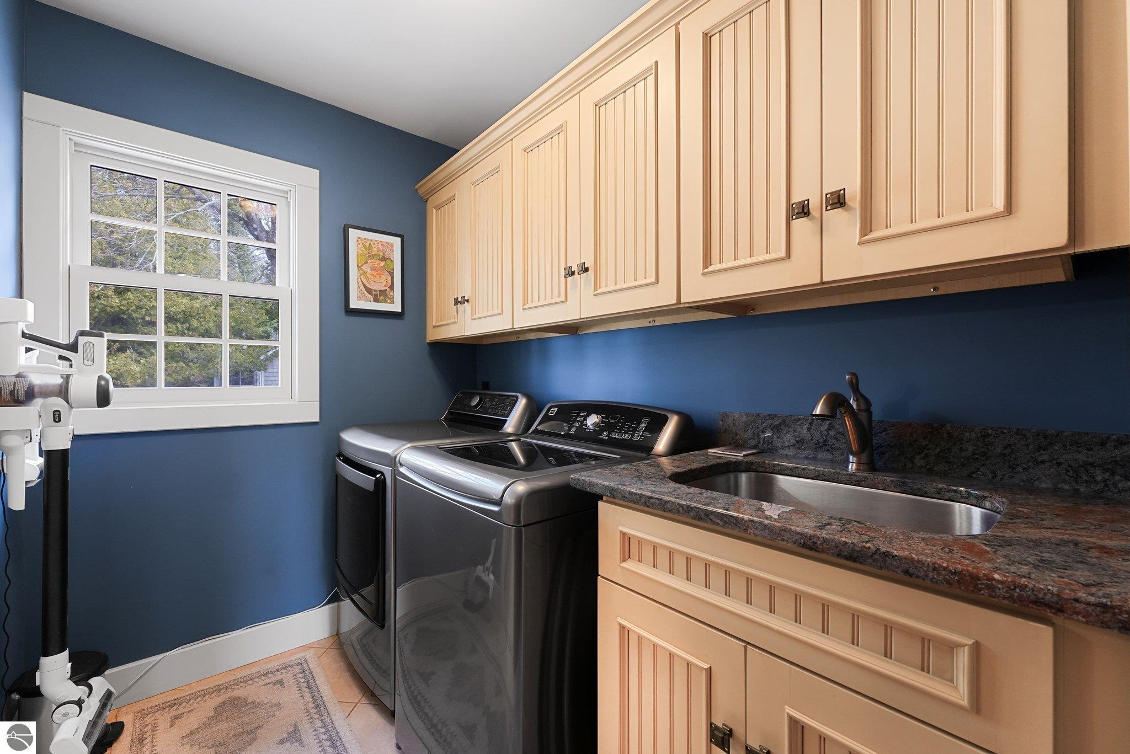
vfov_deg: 81.3
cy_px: 377
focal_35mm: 14
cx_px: 565
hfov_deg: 104.2
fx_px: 440
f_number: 10
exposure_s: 1/6
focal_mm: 14
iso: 2000
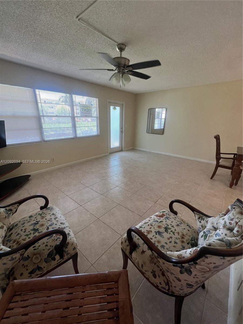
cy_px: 162
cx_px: 122
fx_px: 122
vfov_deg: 106.2
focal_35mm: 13
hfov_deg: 89.9
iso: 125
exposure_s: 1/120
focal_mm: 1.57
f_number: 1.8
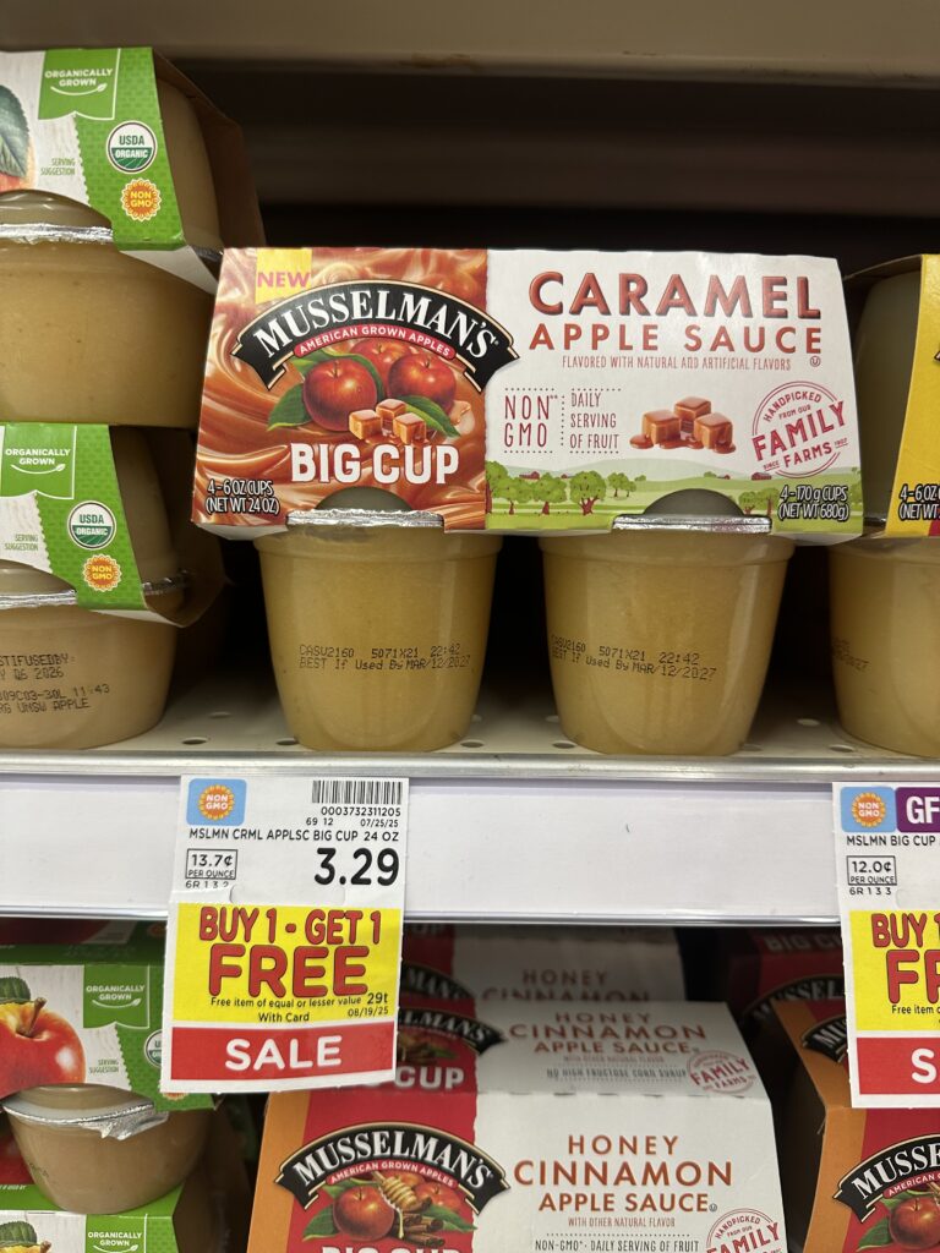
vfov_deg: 71.6
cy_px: 626
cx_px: 470
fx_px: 869
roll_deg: -0.9
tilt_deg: -12.5
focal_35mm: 24
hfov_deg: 56.8
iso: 160
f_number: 1.78
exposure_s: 1/62
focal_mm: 6.86
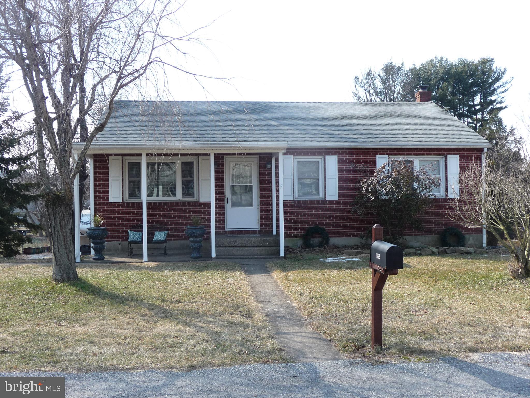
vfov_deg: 36.0
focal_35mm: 40
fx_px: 612
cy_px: 199
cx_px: 265
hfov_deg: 46.8
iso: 100
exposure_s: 1/160
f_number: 3.9
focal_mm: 6.7
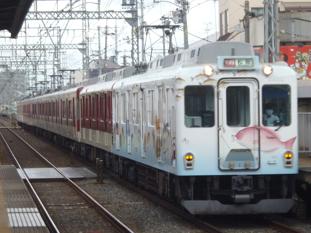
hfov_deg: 10.5
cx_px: 156
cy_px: 116
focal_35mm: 189
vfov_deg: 7.9
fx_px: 1698
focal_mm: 20
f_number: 6.5
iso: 160
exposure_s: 1/125
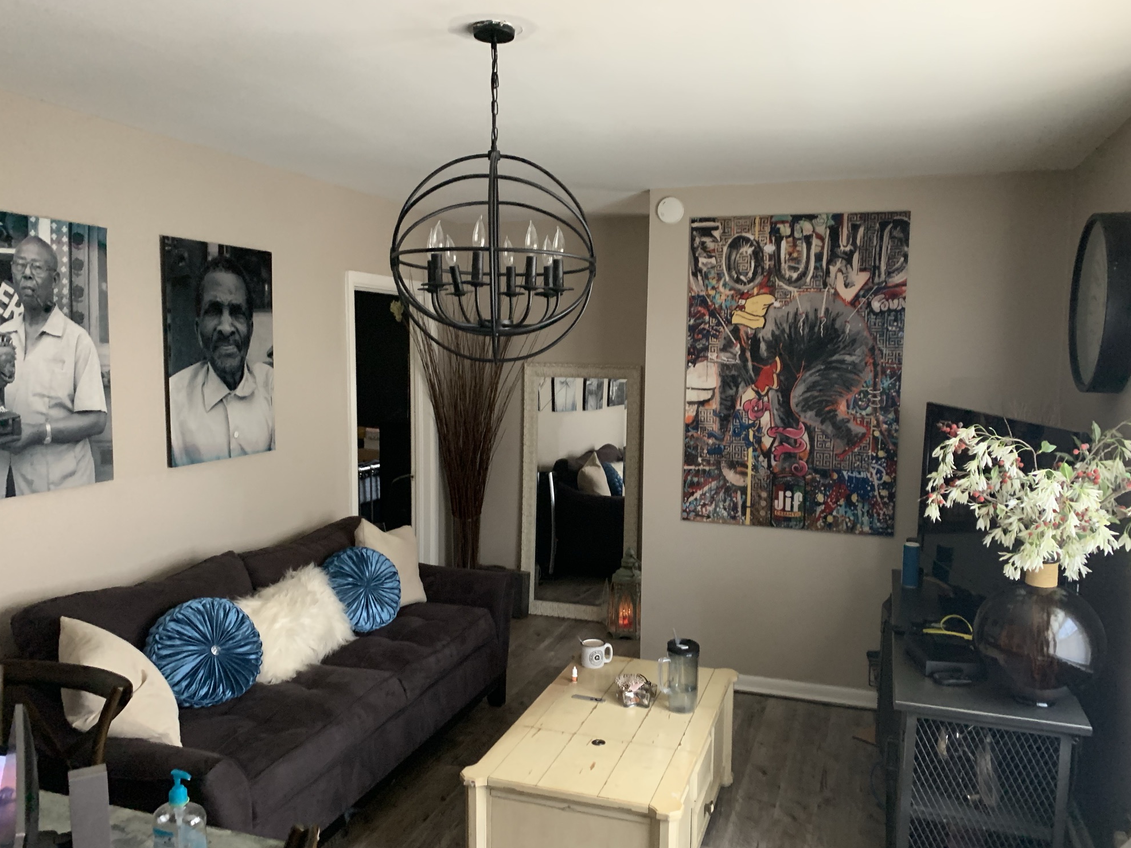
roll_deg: -1.4
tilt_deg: -5.1
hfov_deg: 65.3
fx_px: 882
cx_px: 582
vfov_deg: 51.3
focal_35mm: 27
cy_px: 434
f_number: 1.8
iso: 400
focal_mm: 4.25
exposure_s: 1/36
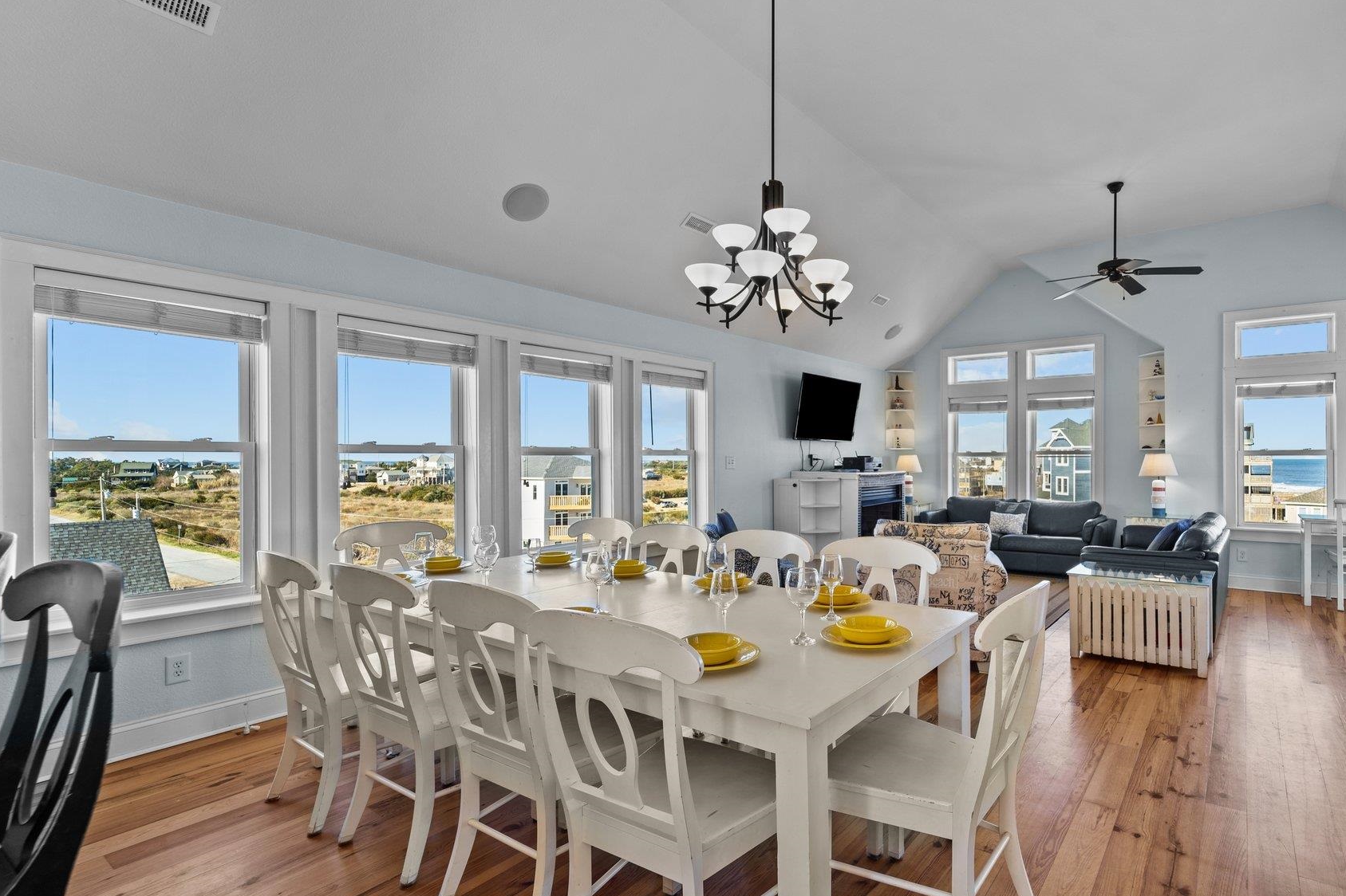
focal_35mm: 17
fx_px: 635
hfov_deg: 92.2
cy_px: 451
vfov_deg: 70.4
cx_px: 799
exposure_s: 1/8
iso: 100
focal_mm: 14
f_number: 8
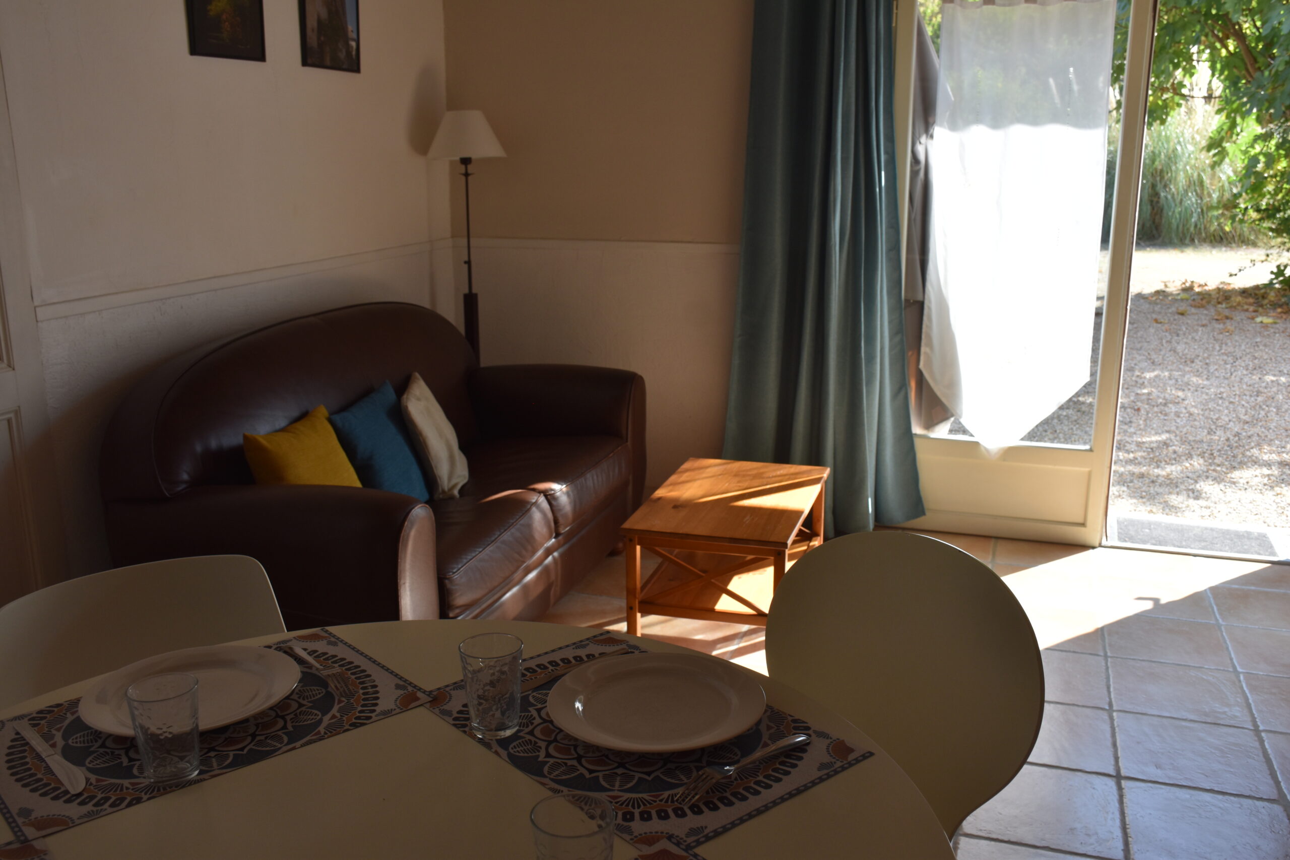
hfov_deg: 57.2
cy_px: 430
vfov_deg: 40.0
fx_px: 1182
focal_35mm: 33
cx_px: 645
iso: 200
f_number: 5.6
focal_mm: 22
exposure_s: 1/160
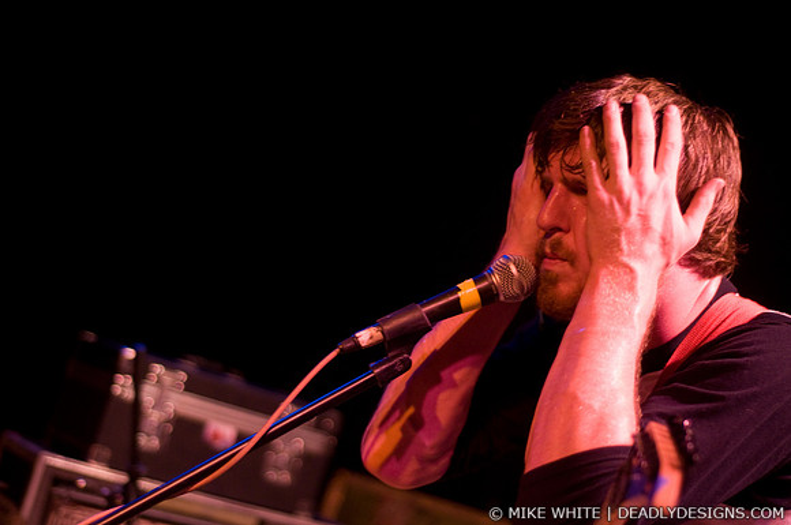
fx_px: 1646
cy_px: 262
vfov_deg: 18.1
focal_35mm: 75
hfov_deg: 27.0
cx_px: 396
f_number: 1.8
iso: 1000
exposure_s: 1/125
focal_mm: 50
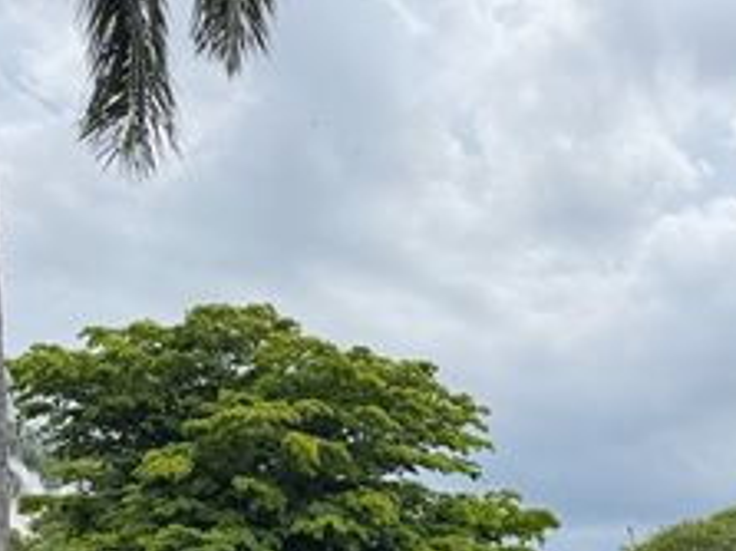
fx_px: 1466
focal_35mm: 69
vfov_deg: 19.1
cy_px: 789
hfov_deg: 24.7
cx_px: 941
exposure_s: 1/2000
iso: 80
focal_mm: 6.76
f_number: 1.78
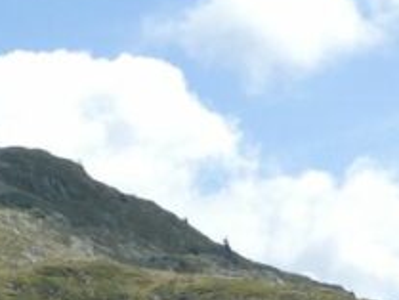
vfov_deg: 7.8
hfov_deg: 10.7
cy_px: 613
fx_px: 2087
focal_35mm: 181
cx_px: 475
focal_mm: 6.7
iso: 200
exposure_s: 1/1300
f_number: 4.5
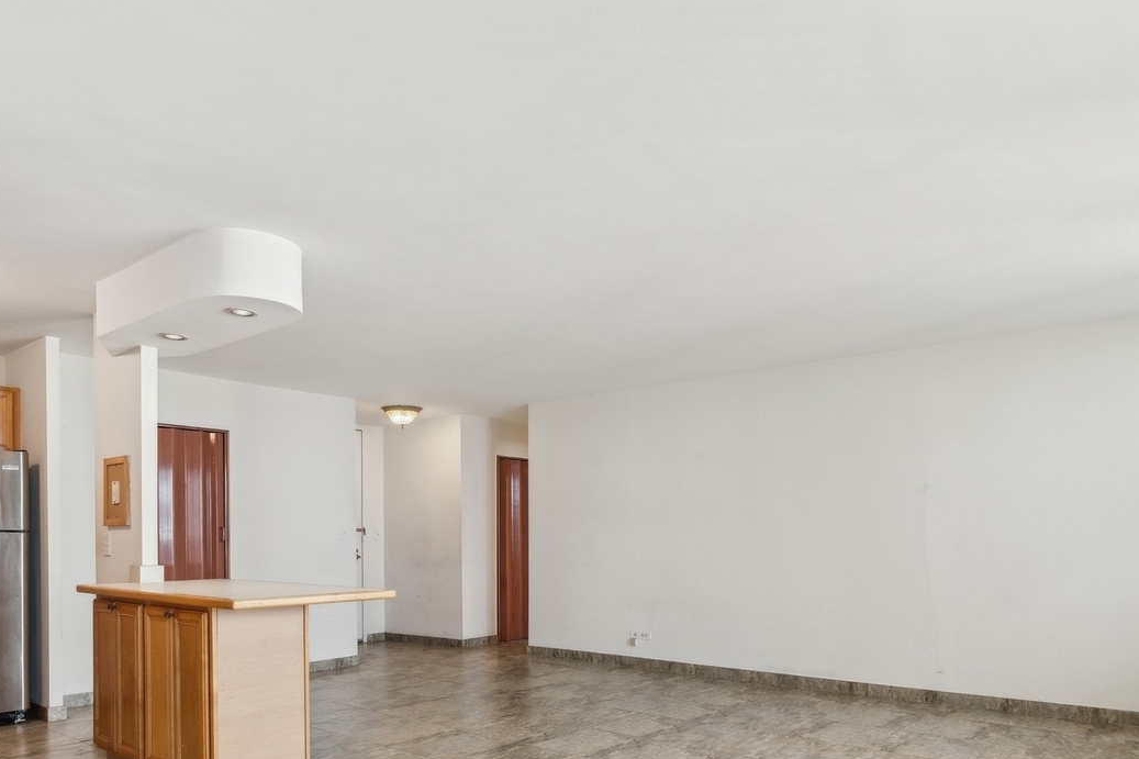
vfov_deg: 49.7
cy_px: 547
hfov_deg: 71.4
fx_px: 791
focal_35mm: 25
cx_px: 610
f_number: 8
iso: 320
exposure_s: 1/30
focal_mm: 16
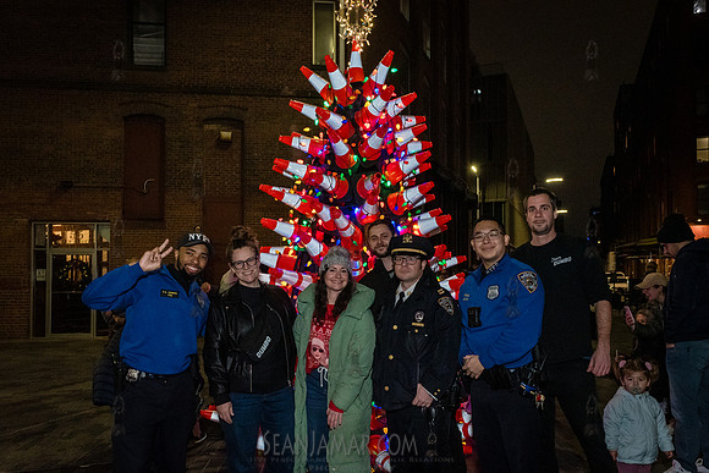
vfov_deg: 47.8
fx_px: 532
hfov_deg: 67.2
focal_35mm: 27
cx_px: 389
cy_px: 266
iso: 5000
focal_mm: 24
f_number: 4.5
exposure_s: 1/125
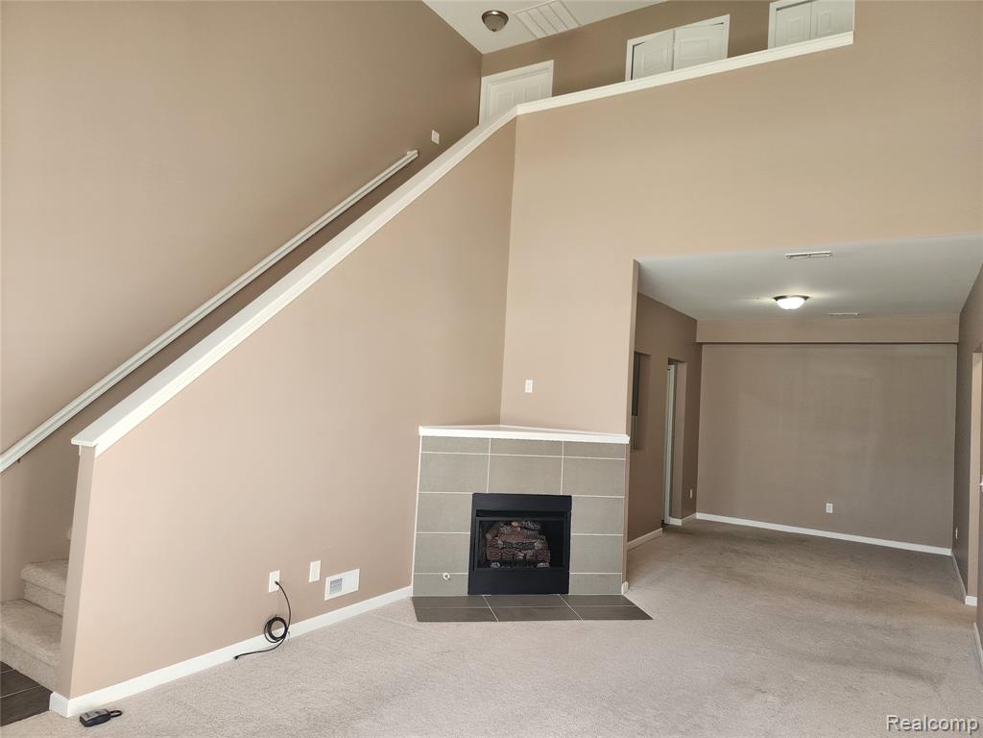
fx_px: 653
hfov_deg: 73.9
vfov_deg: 58.9
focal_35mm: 23
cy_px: 369
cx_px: 492
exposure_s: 1/120
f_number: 1.8
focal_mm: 6.4
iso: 160
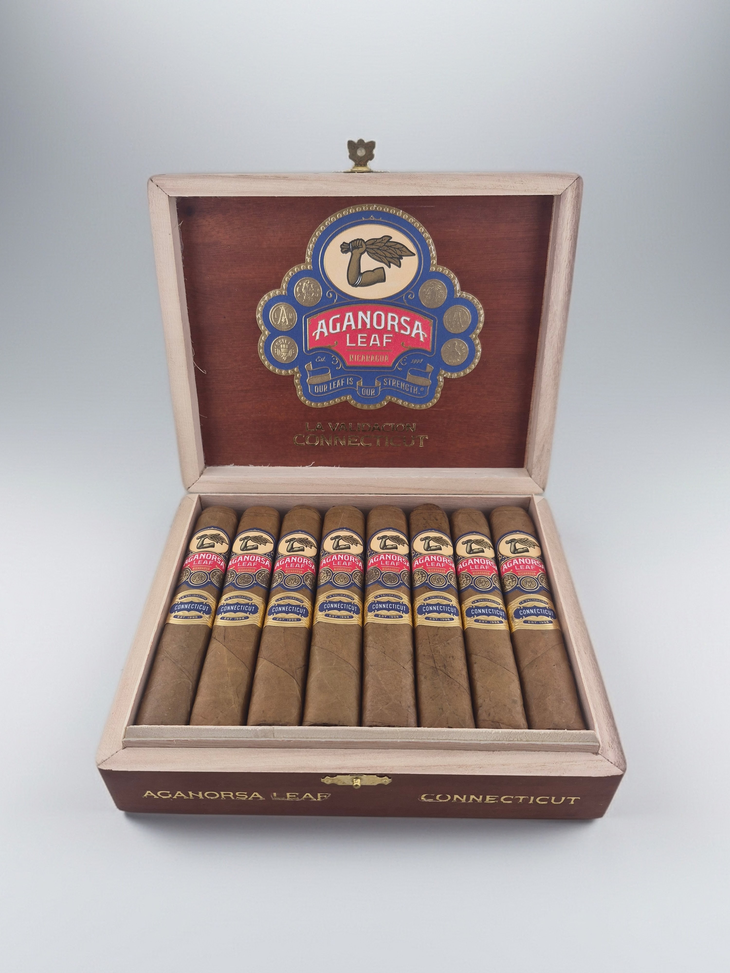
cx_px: 365
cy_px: 486
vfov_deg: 73.9
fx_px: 647
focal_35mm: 23
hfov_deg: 58.9
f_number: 1.8
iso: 80
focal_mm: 5.4
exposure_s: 1/1056
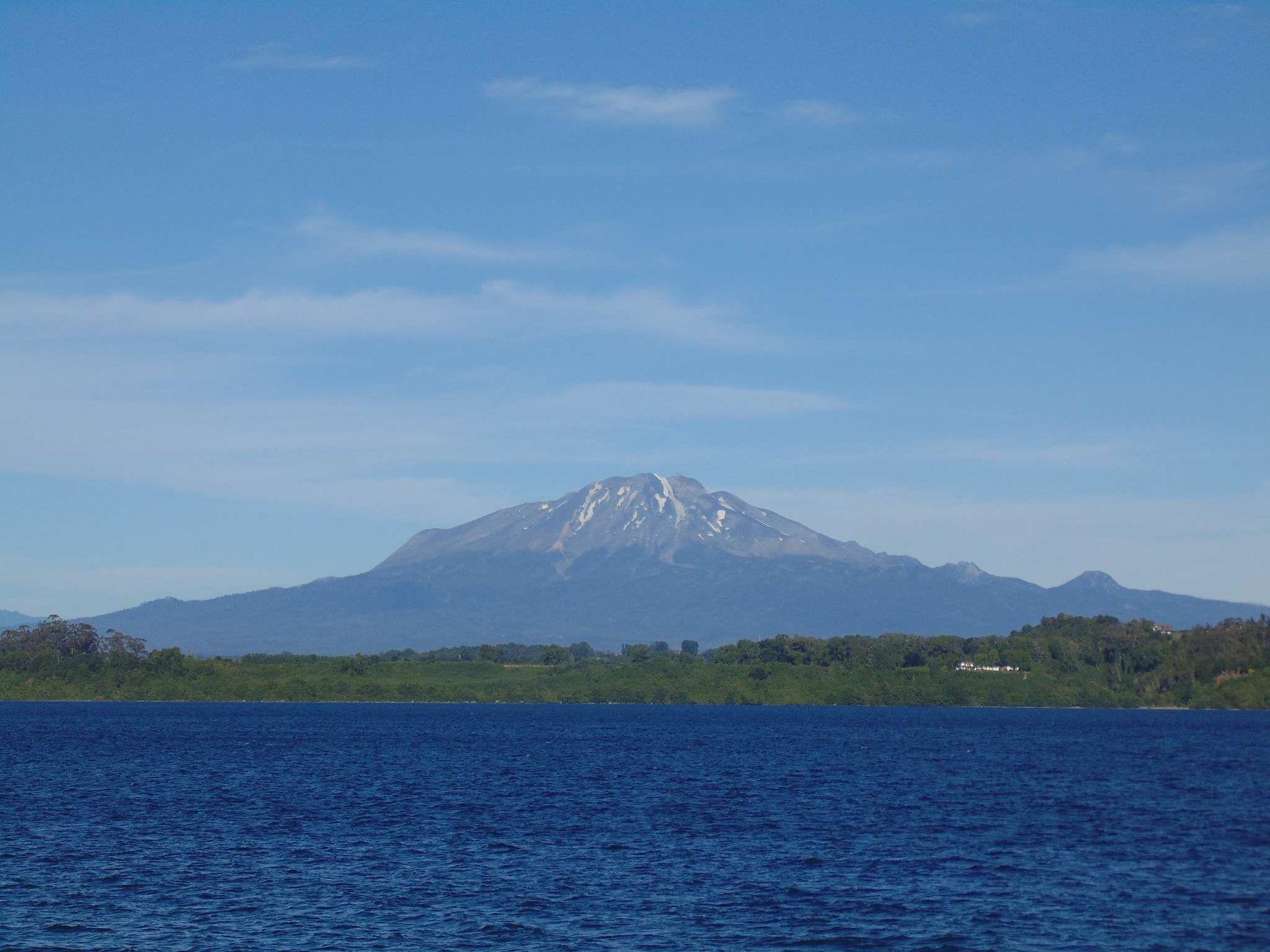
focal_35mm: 98
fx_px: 3595
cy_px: 476
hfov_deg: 20.0
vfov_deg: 15.1
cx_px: 635
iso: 80
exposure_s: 1/125
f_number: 14.4
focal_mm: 17.5
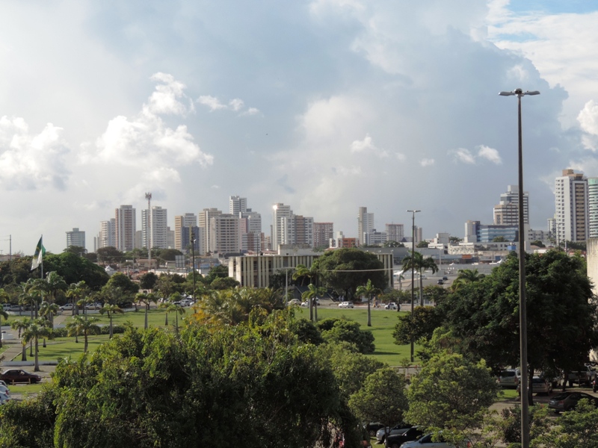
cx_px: 299
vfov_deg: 19.6
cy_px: 224
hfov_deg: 26.0
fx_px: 1296
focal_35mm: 75
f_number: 3.9
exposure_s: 1/800
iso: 80
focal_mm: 13.3
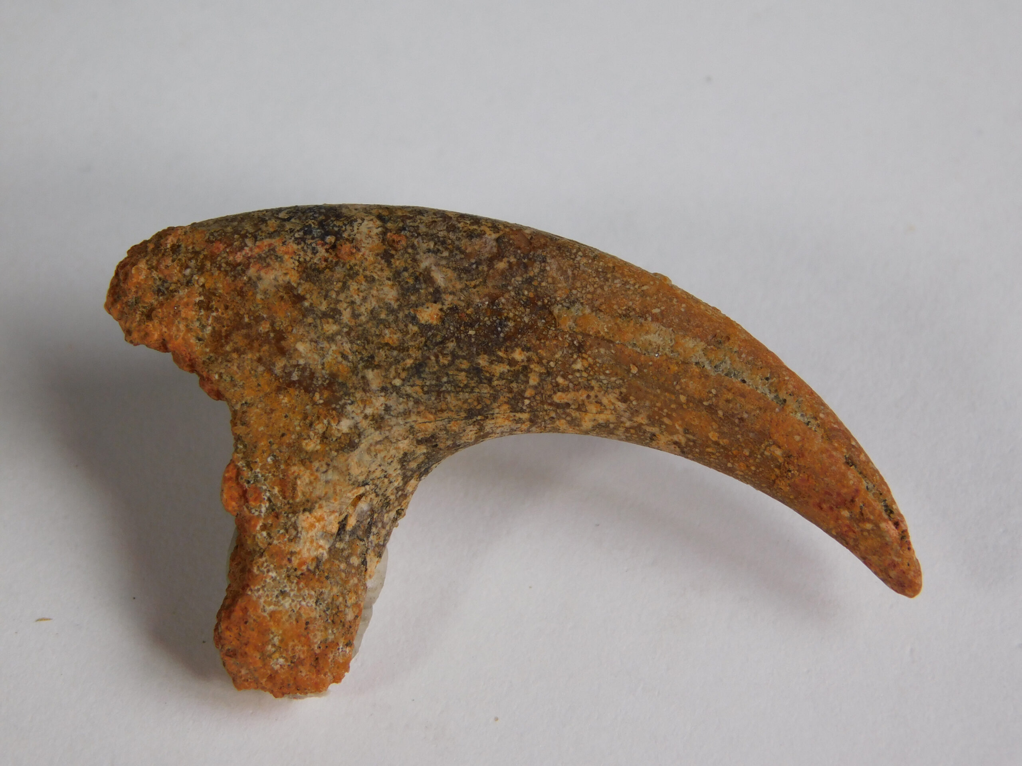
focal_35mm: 184
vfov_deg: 8.1
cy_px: 383
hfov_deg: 10.7
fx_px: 5432
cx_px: 511
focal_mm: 32.7
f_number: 5.4
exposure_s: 1/200
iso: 125
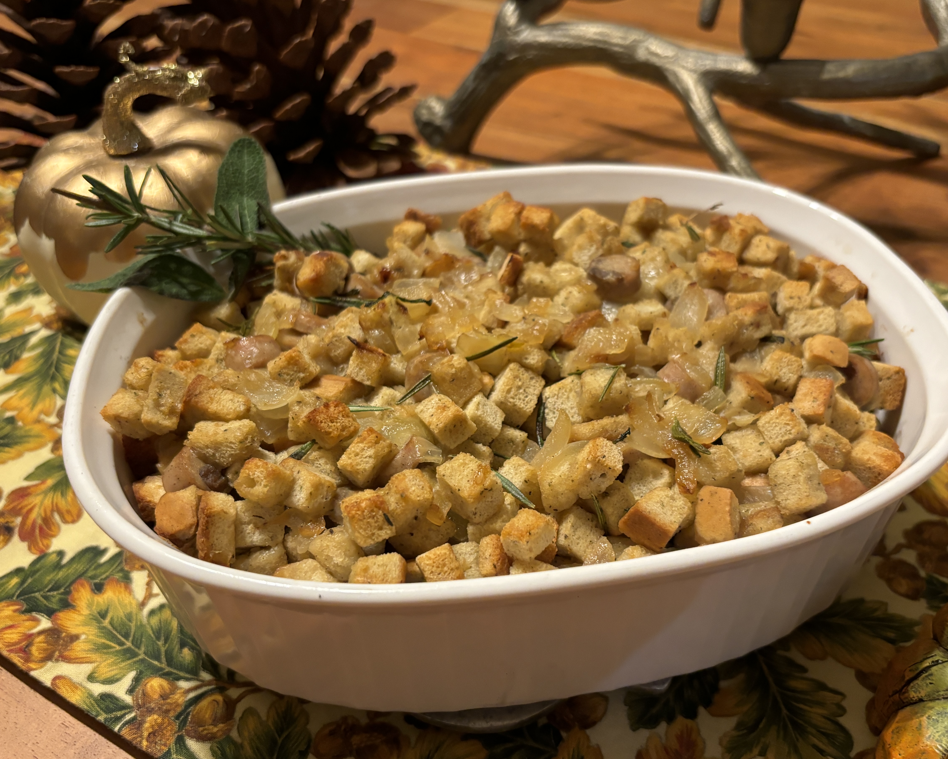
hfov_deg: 55.6
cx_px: 492
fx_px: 898
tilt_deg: -41.0
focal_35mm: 32
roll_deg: +0.8
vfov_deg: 45.7
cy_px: 417
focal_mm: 5.96
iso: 400
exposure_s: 1/60
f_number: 1.6
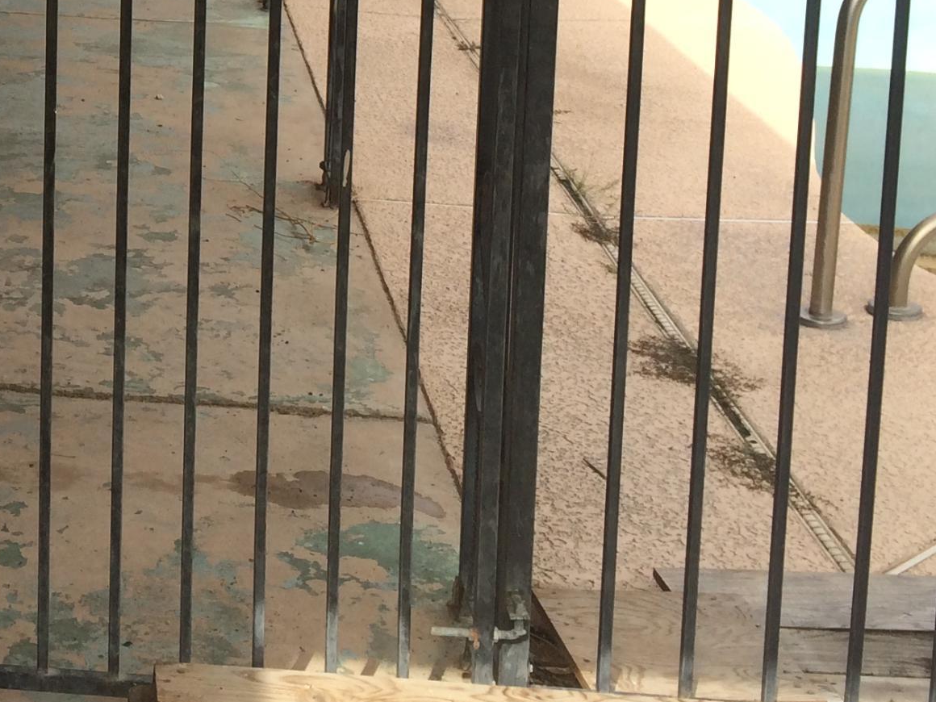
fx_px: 2028
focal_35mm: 75
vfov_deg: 18.7
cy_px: -108
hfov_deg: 24.4
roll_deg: -0.7
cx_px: -73
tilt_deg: -11.0
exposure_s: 1/1140
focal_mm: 4.15
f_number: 2.2
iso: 32
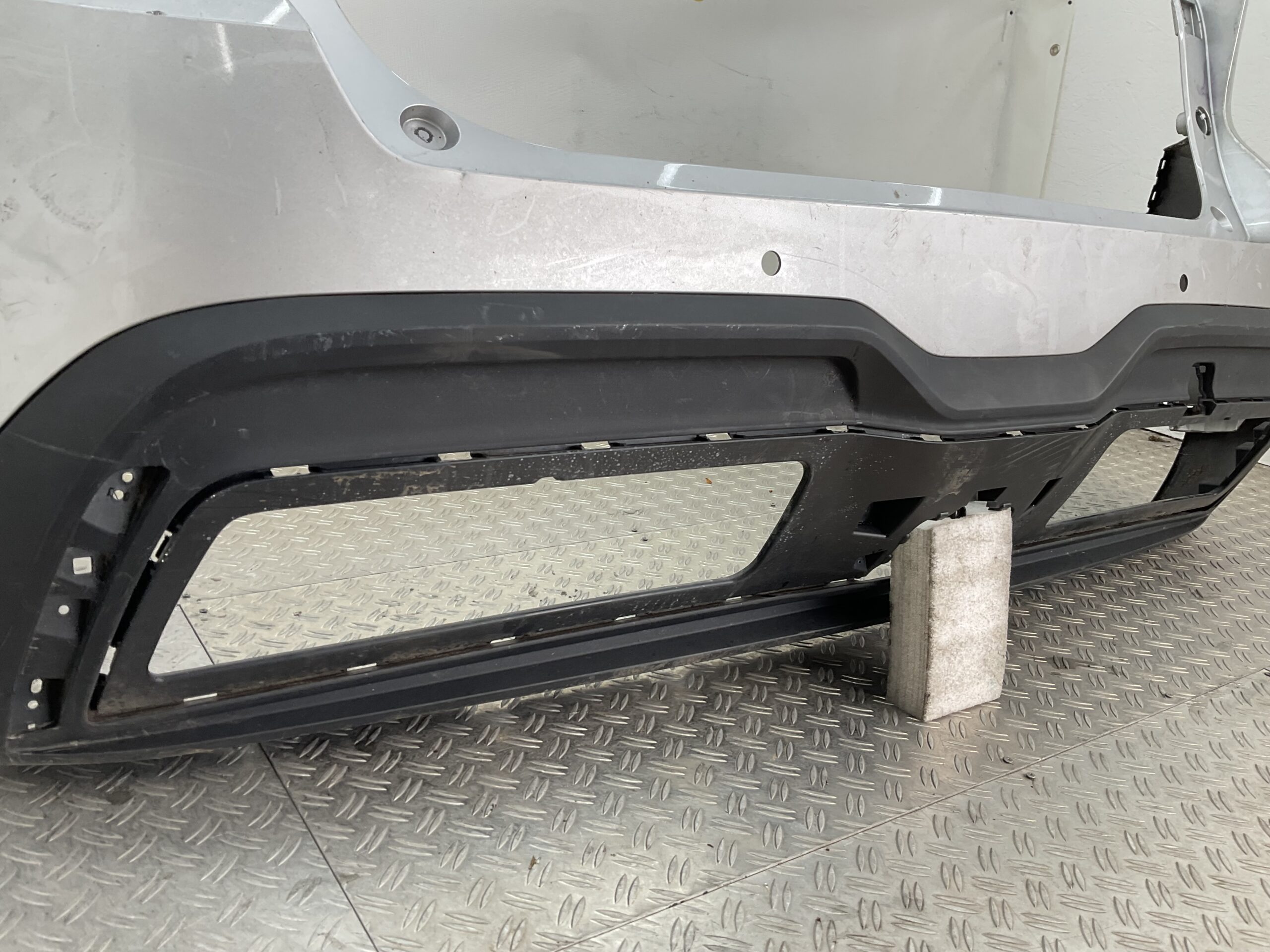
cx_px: 635
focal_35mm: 29
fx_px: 1064
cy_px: 476
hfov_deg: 61.7
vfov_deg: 48.2
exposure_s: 1/105
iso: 16
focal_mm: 3
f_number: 1.8
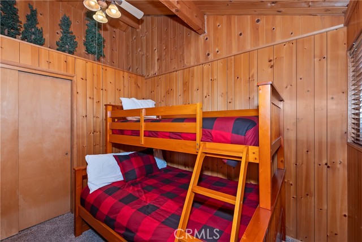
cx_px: 181
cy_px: 121
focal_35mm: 15
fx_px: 151
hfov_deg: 100.4
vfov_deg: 77.4
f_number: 8
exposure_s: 1/30
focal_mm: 10
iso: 400
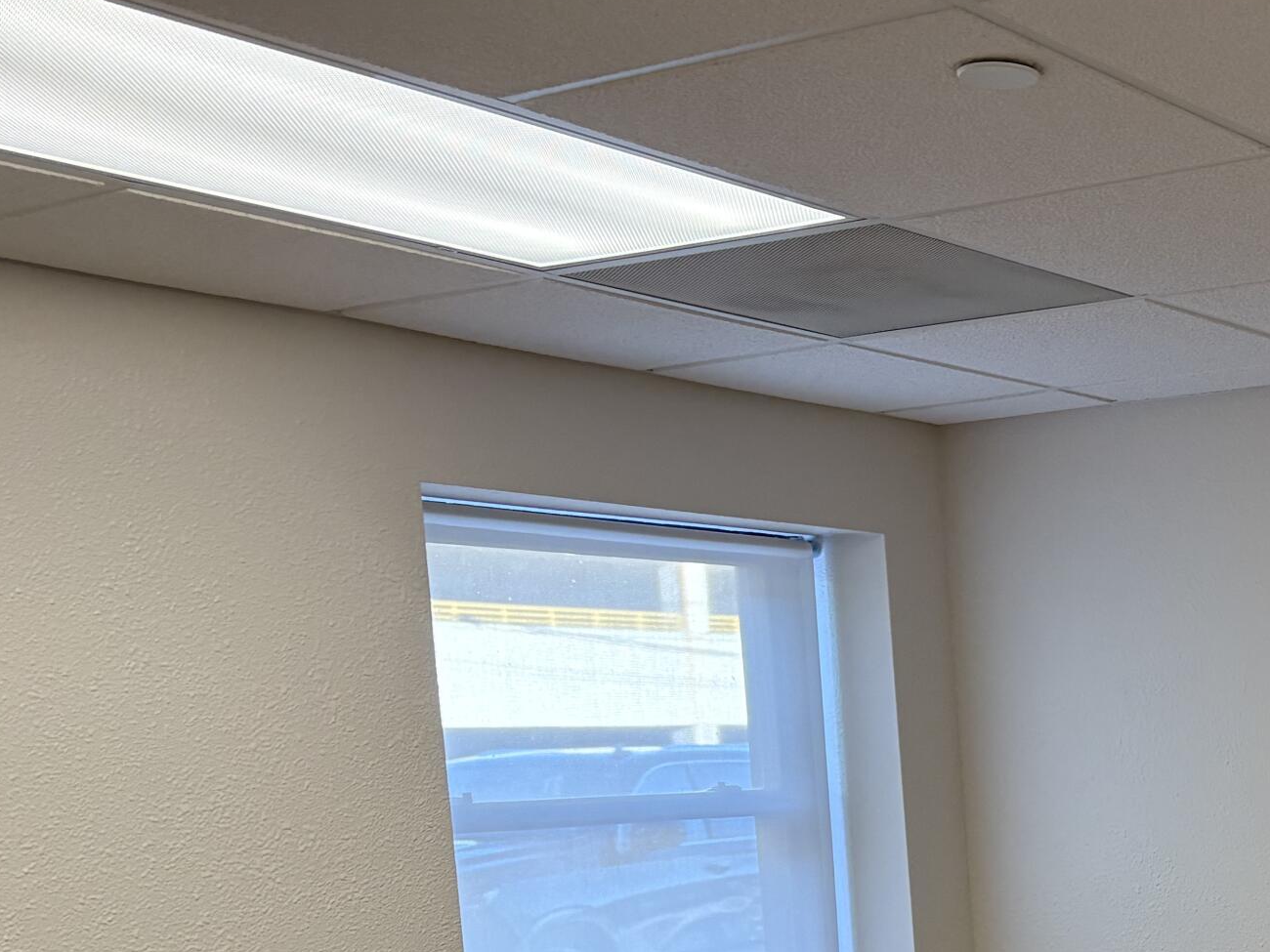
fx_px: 2201
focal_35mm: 60
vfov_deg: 23.2
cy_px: 991
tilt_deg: -6.0
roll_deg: +2.7
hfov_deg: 28.7
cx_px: 1455
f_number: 1.6
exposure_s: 1/60
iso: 160
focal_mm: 5.96
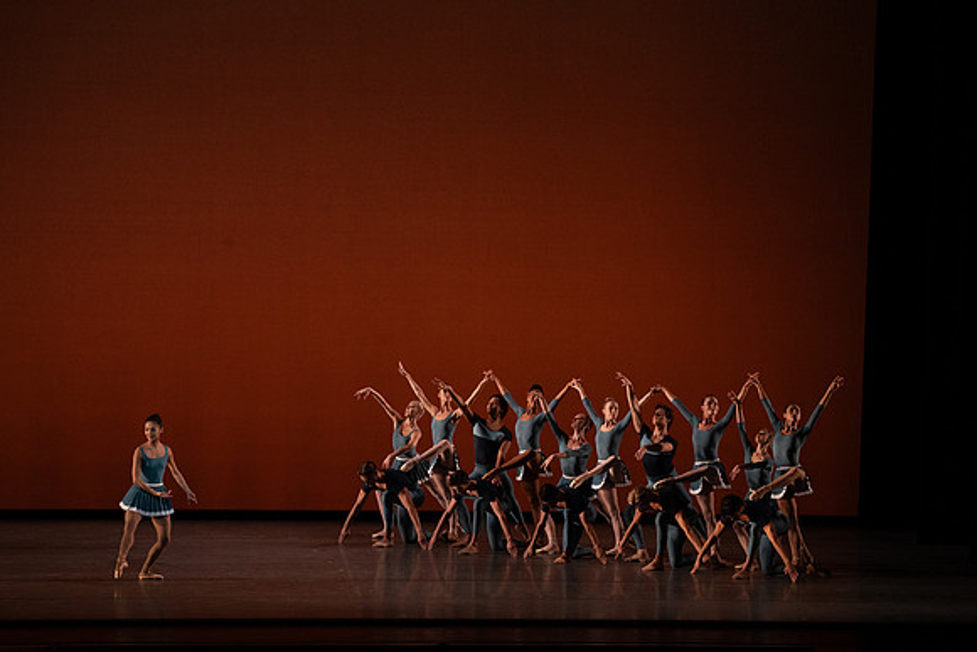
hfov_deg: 14.2
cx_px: 488
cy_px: 326
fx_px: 3936
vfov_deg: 9.5
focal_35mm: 145
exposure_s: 1/400
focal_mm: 145
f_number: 9
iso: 5000
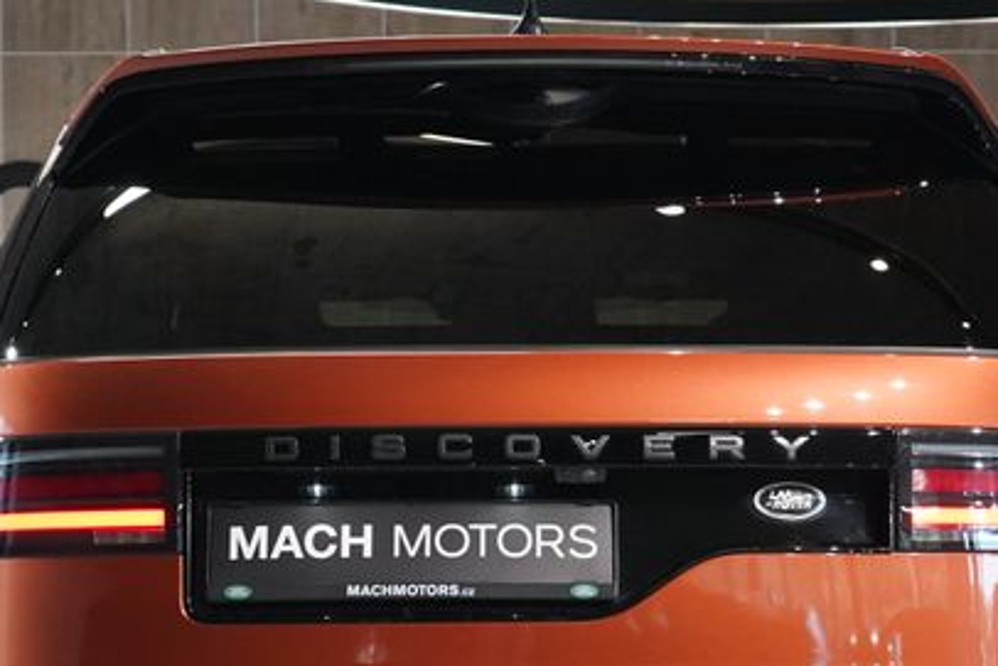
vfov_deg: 8.1
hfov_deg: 12.2
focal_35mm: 169
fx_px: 4686
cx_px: 551
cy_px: 682
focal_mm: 67
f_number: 5.6
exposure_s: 1/160
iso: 5000
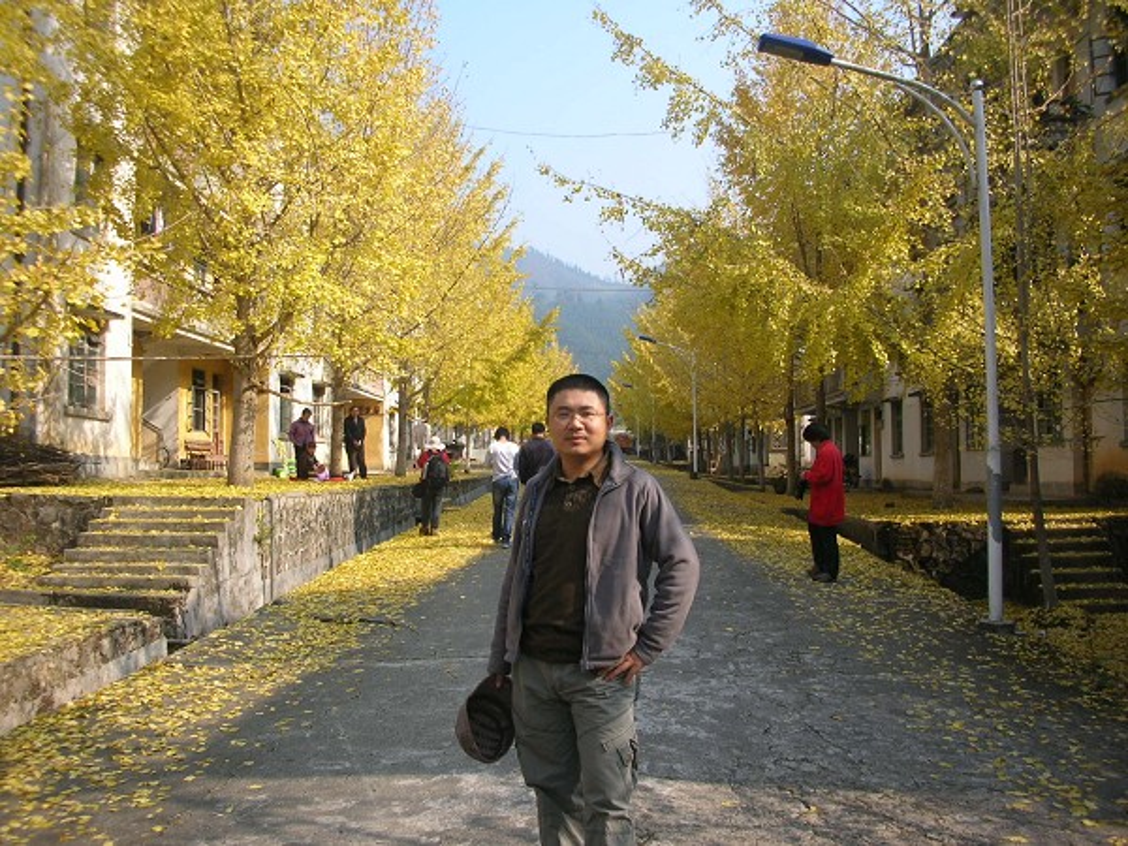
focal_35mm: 35
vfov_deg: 40.7
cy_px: 423
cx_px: 564
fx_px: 1141
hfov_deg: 52.6
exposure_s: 1/45
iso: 50
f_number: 8.5
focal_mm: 5.8
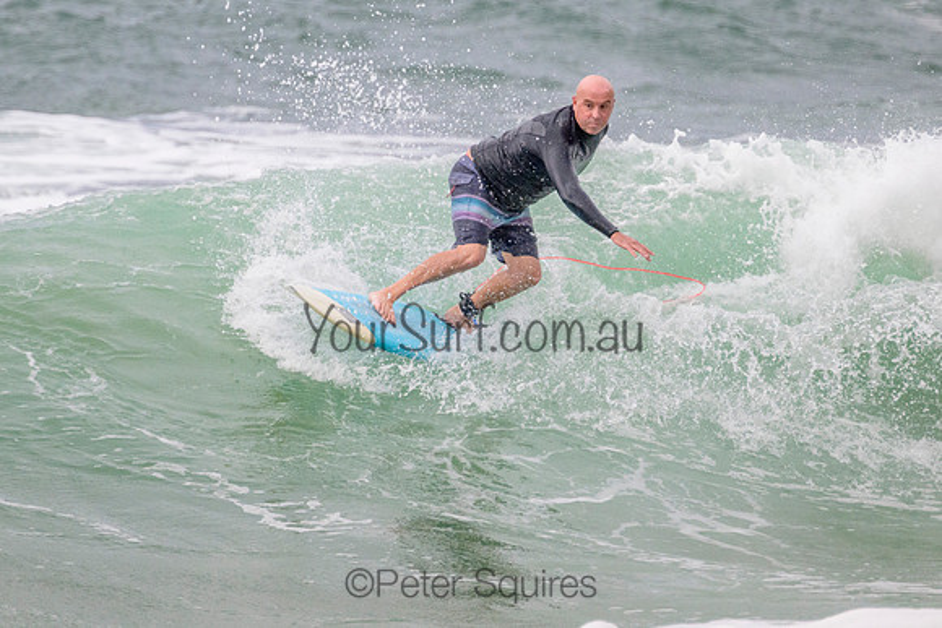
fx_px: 28459
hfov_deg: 1.9
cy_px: 254
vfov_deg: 1.3
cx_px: 445
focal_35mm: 1087
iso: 1800
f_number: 11
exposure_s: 1/2000
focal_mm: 800
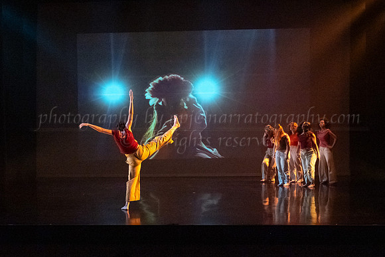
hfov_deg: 31.5
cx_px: 146
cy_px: 160
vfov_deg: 21.3
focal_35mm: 64
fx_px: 680
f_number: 2.8
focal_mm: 42
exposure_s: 1/250
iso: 4000
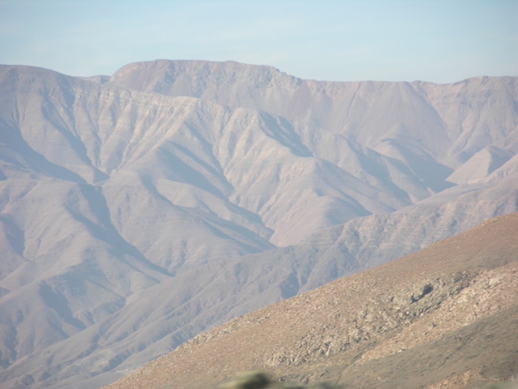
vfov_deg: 5.5
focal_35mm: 270
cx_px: 259
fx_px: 4040
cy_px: 194
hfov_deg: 7.3
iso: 50
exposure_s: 1/150
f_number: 4.2
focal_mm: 67.7
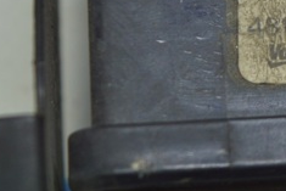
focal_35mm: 224
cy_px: -12
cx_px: 352
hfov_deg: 9.0
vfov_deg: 6.1
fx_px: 1783
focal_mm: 55
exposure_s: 1/40
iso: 400
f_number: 5.6
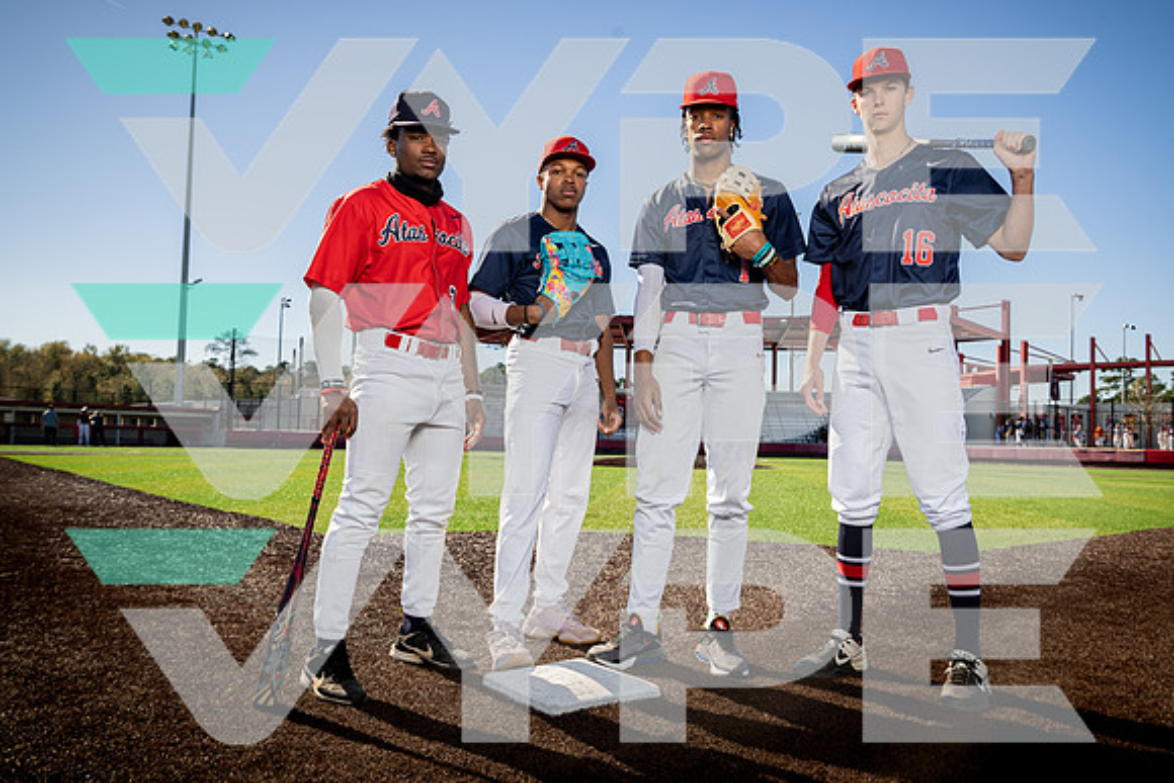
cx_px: 587
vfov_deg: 46.4
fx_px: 913
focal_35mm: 28
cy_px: 392
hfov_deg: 65.5
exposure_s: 1/250
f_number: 8
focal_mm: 28
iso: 125
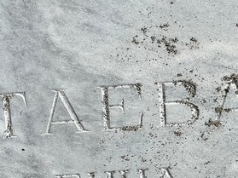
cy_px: 217
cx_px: 95
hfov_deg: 9.0
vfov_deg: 6.7
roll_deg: +1.2
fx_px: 1519
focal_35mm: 221
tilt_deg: -38.2
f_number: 2.8
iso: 32
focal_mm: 9
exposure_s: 1/911
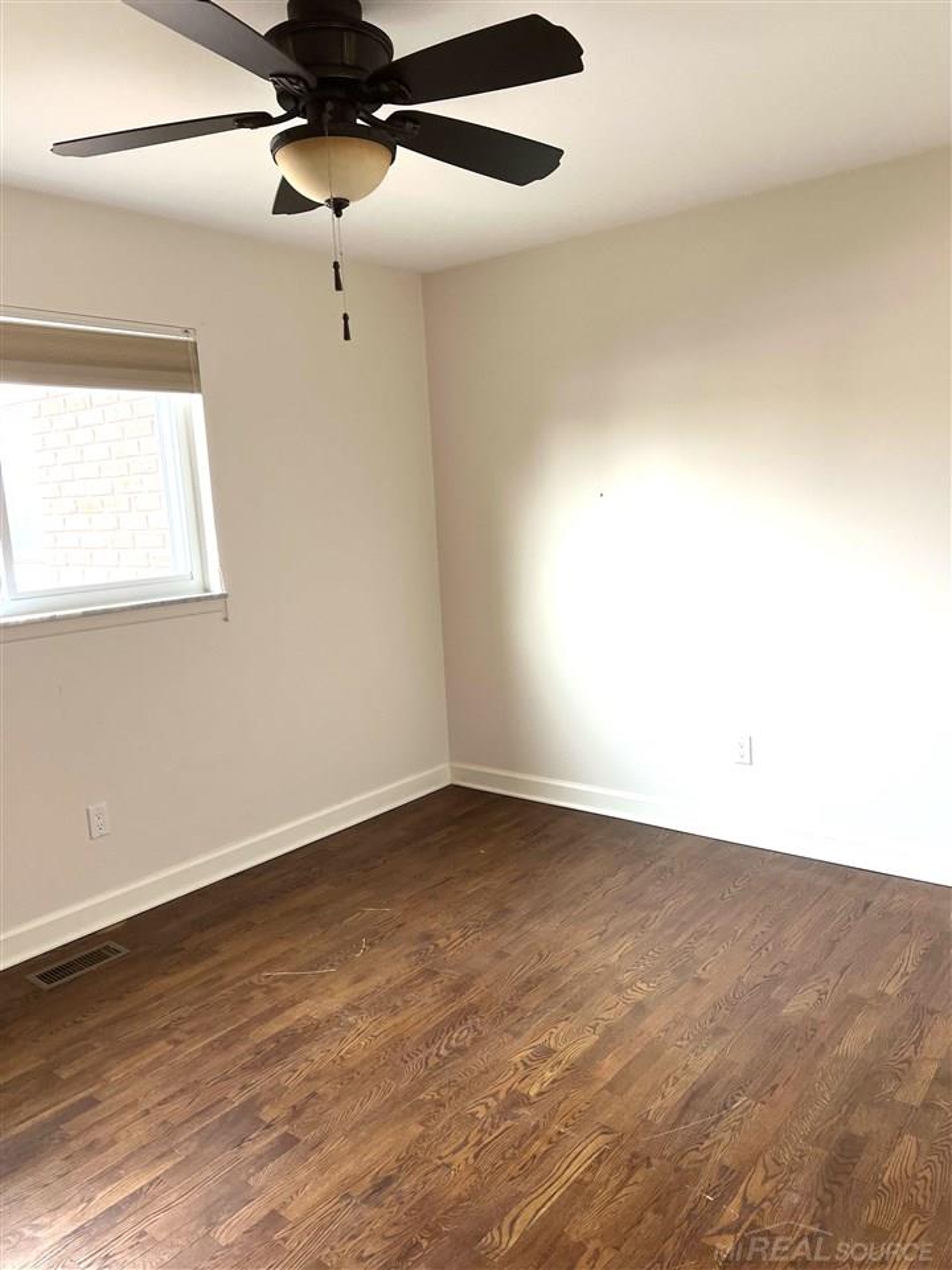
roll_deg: +3.0
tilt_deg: -8.3
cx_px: 476
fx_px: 953
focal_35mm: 26
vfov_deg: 67.3
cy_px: 635
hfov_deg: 53.1
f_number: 1.5
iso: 125
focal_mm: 5.7
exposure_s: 1/64
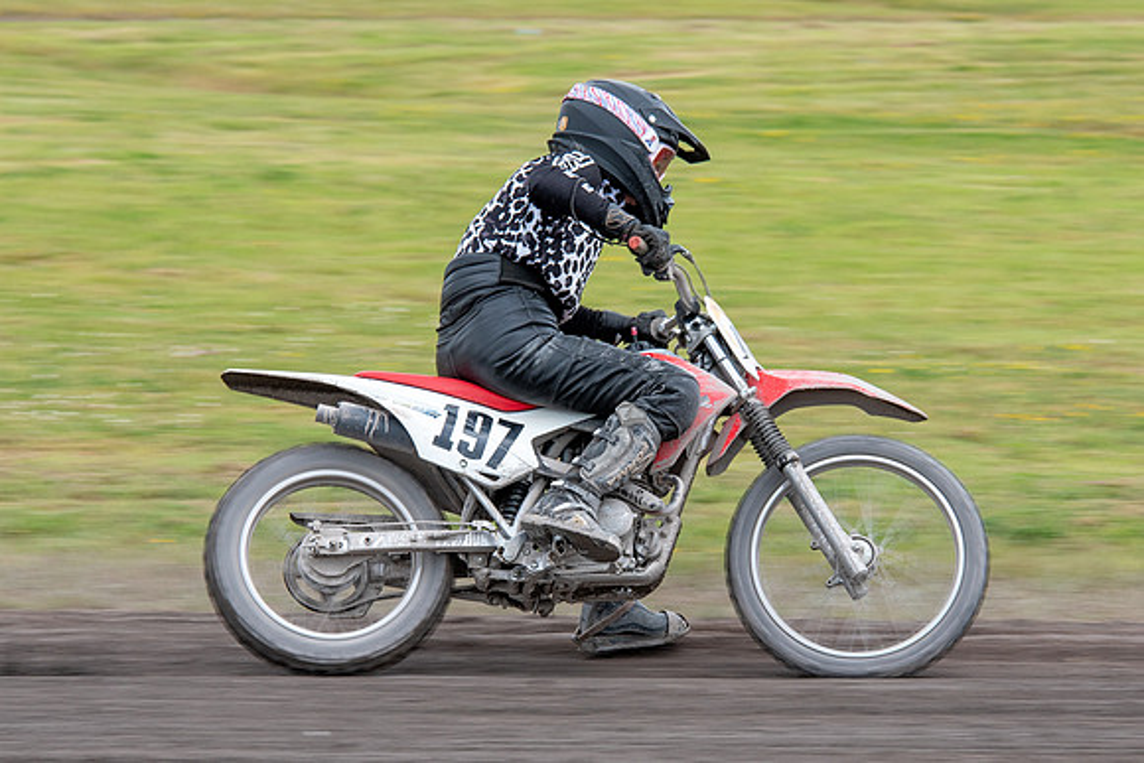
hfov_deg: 6.4
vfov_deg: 4.3
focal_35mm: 322
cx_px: 654
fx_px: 10223
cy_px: 386
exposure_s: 1/250
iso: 200
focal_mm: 175
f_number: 8
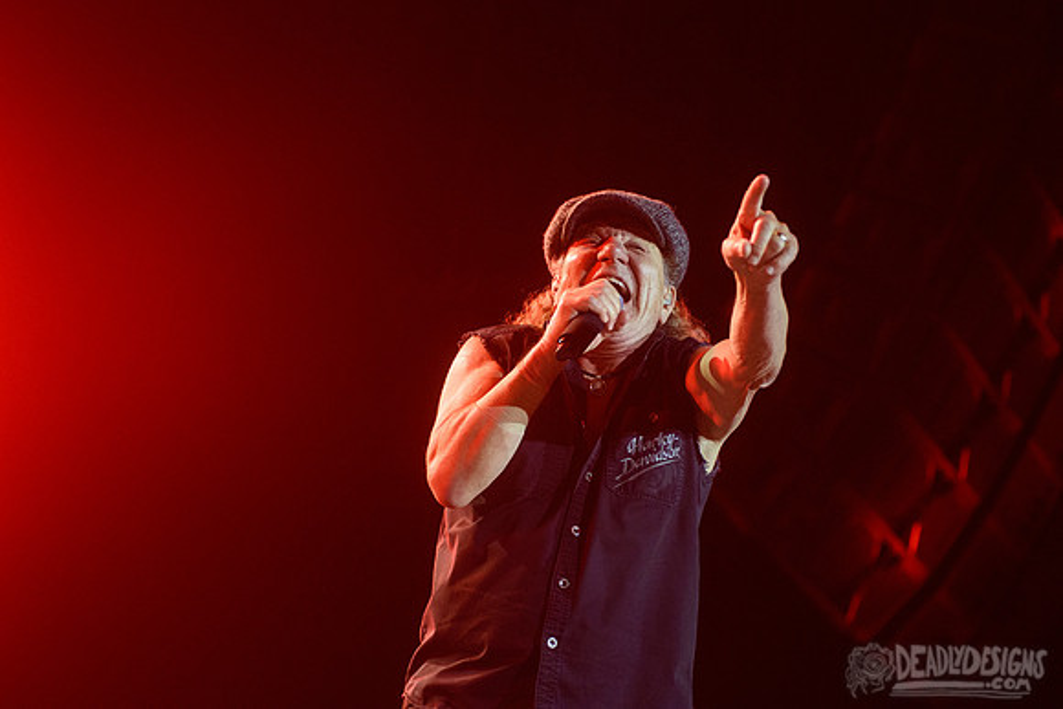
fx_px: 2836
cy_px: 284
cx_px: 514
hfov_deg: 21.2
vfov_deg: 14.2
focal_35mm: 96
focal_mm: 80
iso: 2500
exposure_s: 1/800
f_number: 4
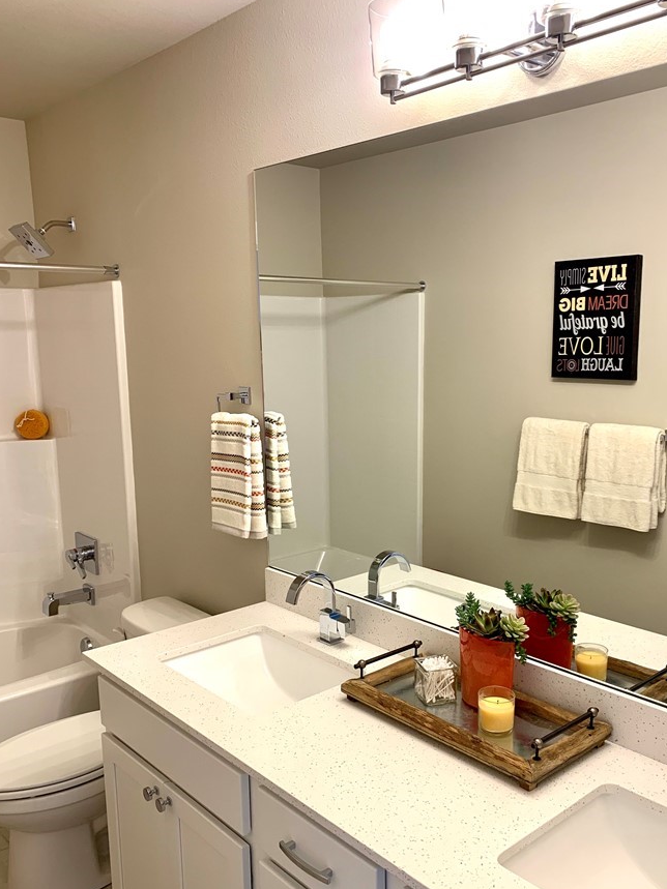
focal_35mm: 31
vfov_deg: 58.3
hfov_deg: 45.4
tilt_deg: -11.9
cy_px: 485
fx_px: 797
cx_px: 372
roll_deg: +0.4
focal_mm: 4.25
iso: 64
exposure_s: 1/60
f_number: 1.8
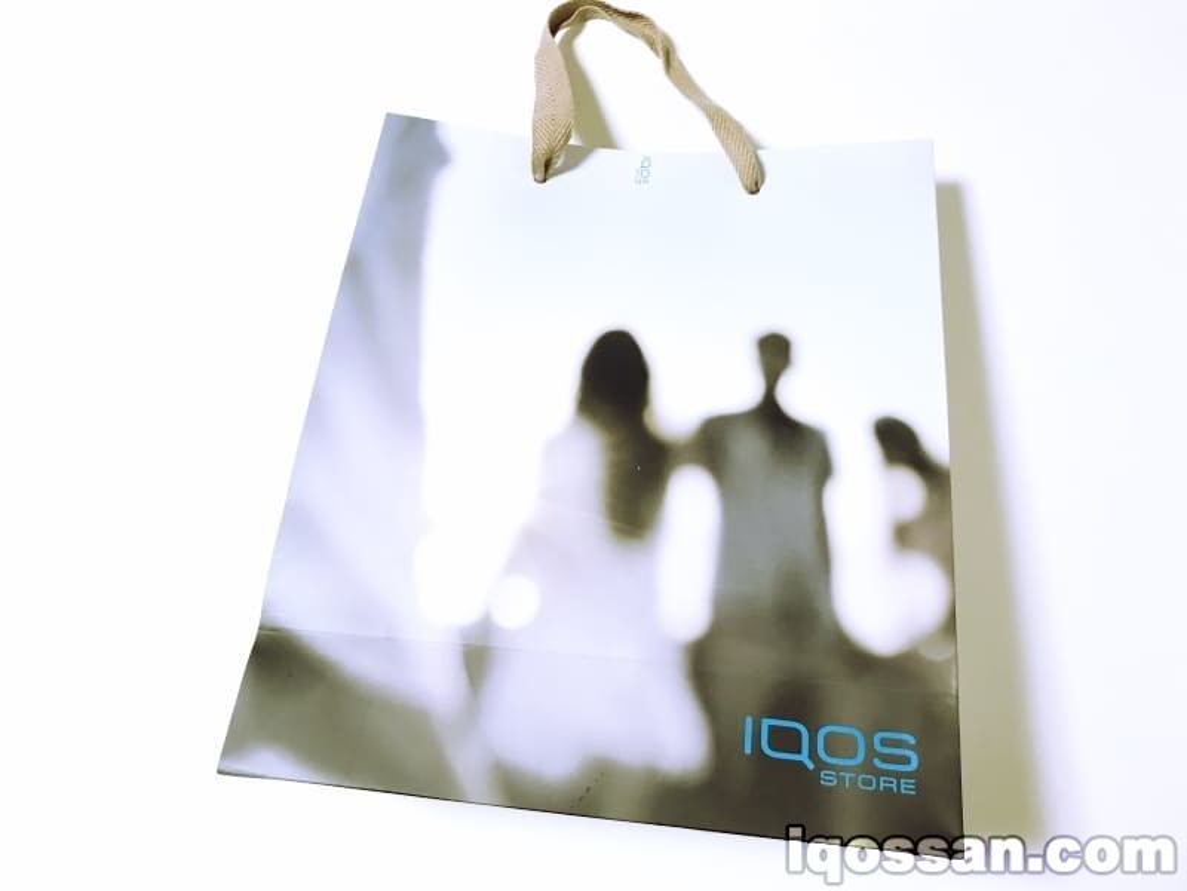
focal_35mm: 28
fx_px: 960
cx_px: 594
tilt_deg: -78.9
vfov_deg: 49.7
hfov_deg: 63.4
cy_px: 446
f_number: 1.8
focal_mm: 3.99
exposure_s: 1/17
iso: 40
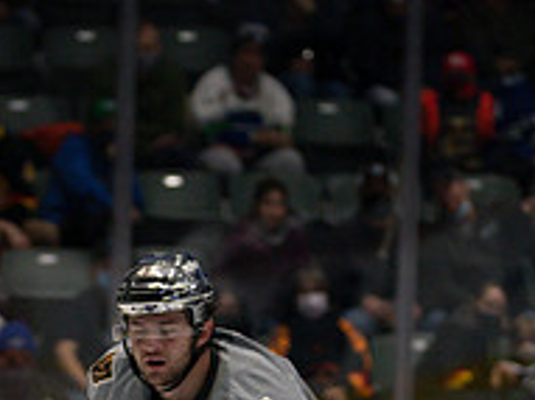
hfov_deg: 5.5
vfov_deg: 4.1
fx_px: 5530
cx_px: -17
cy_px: 564
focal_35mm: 358
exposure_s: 1/1250
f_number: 2.8
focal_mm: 104
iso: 2000
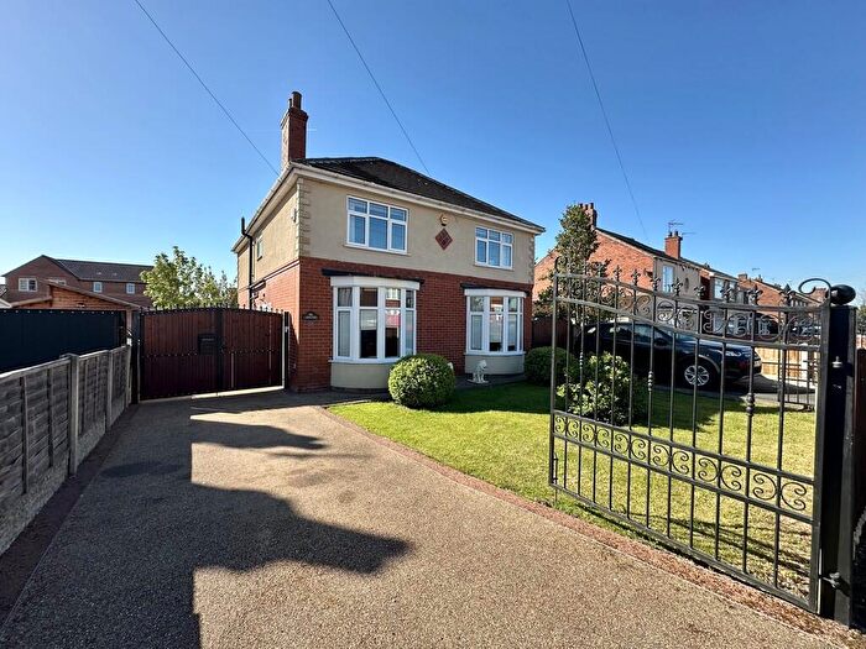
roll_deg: -0.2
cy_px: 324
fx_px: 350
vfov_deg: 85.7
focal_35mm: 14
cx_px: 433
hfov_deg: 102.1
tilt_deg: -0.7
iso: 40
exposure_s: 1/785
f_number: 2.2
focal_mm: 2.22
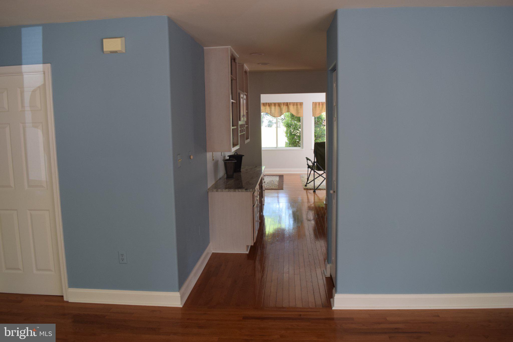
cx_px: 256
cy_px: 171
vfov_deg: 47.9
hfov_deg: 67.4
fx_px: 385
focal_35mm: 27
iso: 400
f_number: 5
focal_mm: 18
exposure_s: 1/100
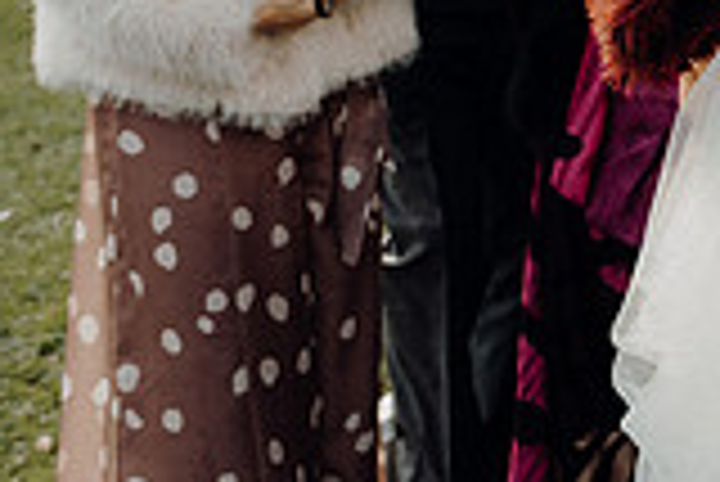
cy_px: -155
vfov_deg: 12.2
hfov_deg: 17.0
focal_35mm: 109
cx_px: 1062
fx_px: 2182
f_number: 3.5
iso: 125
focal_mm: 30
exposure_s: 1/400
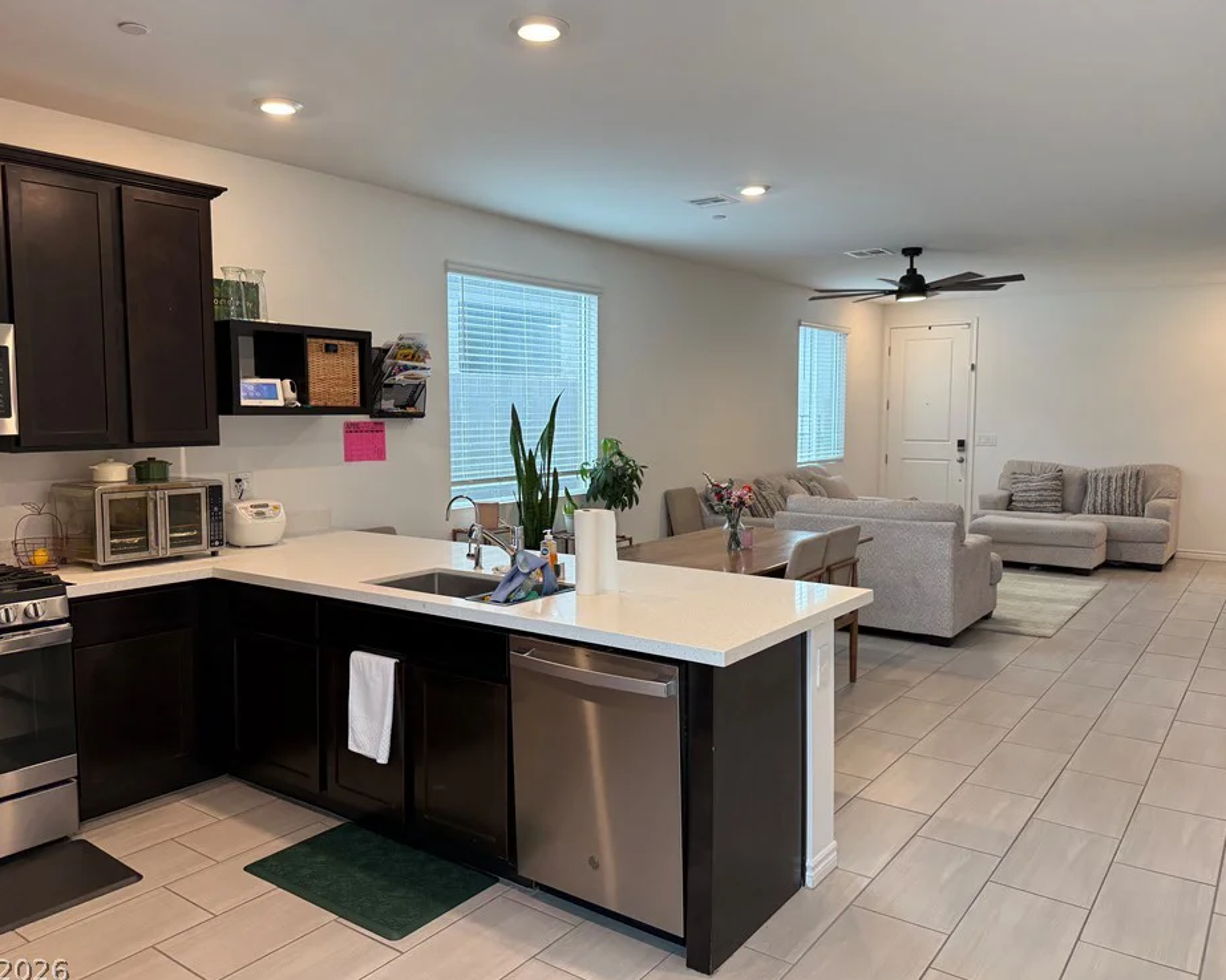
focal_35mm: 26
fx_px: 943
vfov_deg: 54.9
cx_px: 603
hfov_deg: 66.0
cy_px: 482
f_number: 1.78
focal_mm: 6.76
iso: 160
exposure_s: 1/120
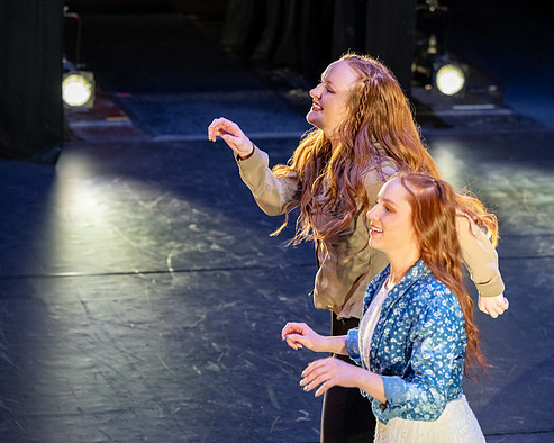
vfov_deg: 8.6
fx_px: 2934
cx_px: 370
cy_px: 188
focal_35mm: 179
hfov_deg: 10.8
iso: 800
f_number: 3.5
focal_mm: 120
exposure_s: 1/250
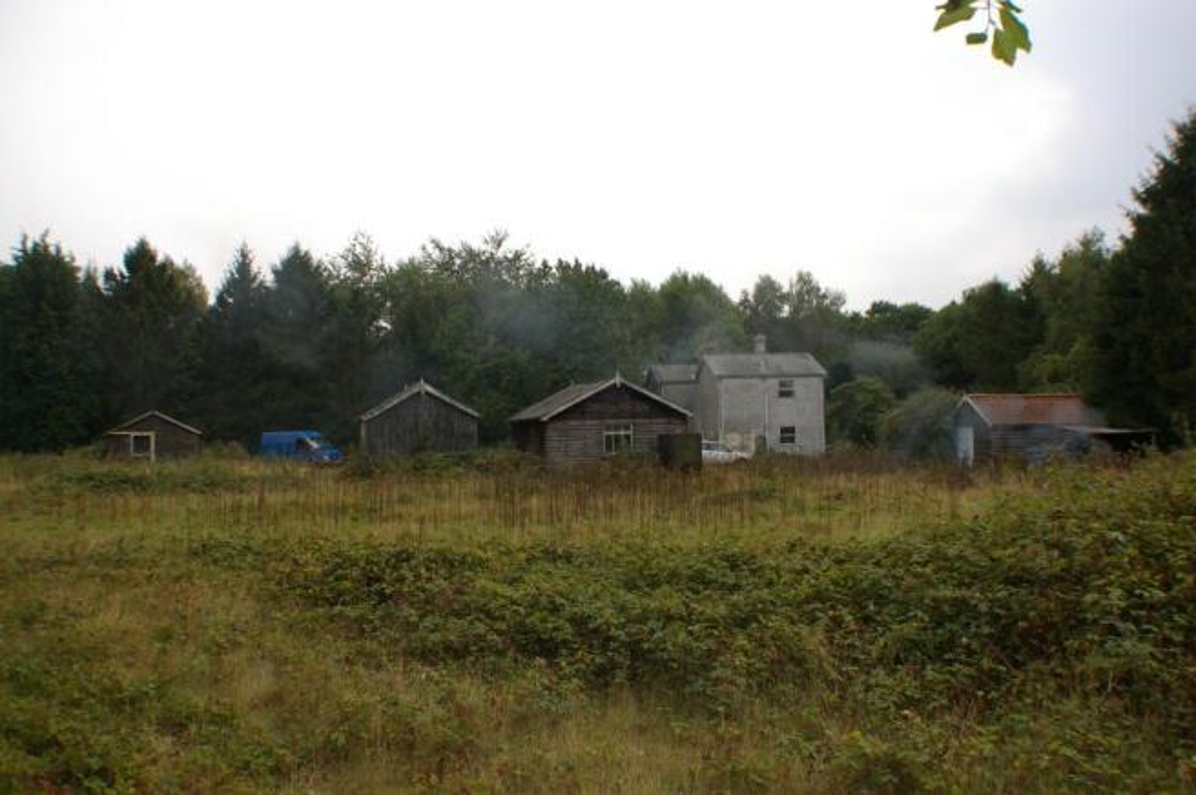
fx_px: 1145
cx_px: 598
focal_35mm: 34
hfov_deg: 55.2
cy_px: 398
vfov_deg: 38.3
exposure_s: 1/180
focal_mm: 23
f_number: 6.7
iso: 200
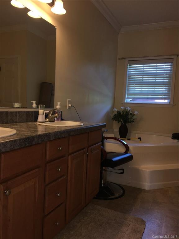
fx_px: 200
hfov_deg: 48.2
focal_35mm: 29
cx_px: 90
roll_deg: -2.8
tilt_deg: -2.6
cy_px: 120
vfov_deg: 61.7
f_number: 2.2
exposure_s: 1/30
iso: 32
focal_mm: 4.15
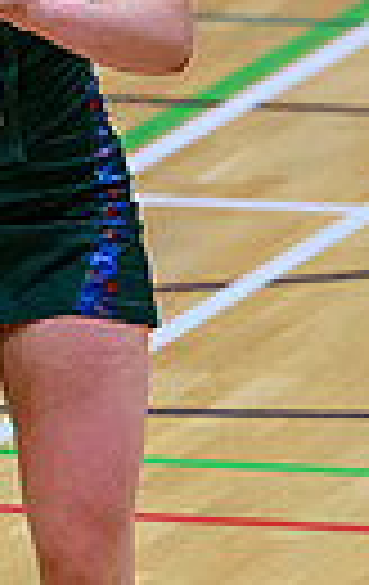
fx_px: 18990
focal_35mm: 1188
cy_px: 347
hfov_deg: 1.1
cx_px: -293
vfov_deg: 1.8
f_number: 2.8
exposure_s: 1/1000
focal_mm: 200
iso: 4000
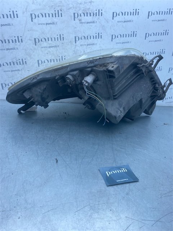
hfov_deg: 53.1
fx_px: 173
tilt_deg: -27.8
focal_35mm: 26
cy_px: 116
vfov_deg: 67.3
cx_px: 86
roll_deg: -10.1
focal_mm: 4.25
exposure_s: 1/715
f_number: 1.8
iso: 32
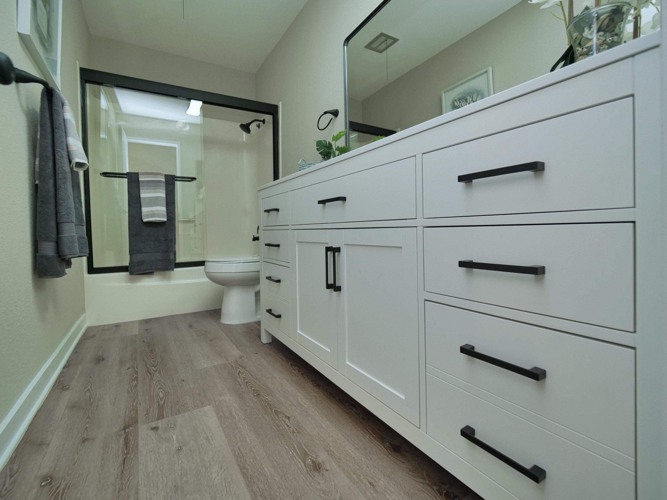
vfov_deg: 81.7
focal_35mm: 15
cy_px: 237
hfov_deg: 98.2
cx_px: 342
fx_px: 289
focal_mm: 7
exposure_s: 1/160
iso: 800
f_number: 2.8
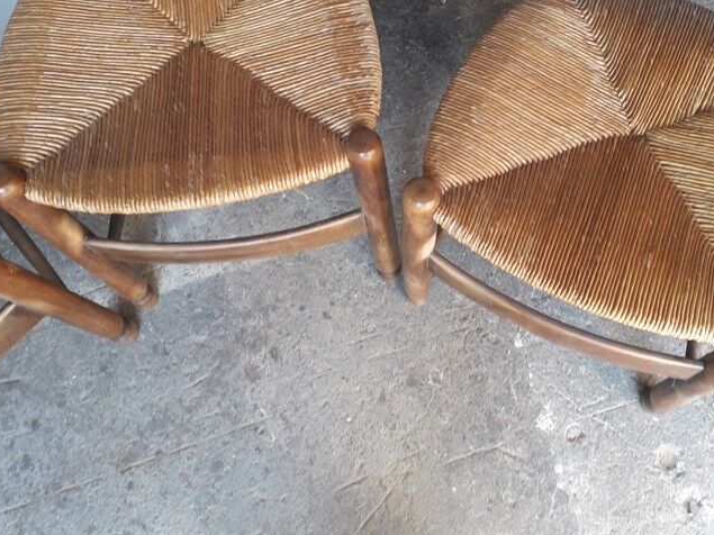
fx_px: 701
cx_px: 422
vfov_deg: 41.6
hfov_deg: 53.7
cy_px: 210
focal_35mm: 34
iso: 80
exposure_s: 1/50
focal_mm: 3.6
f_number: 1.9
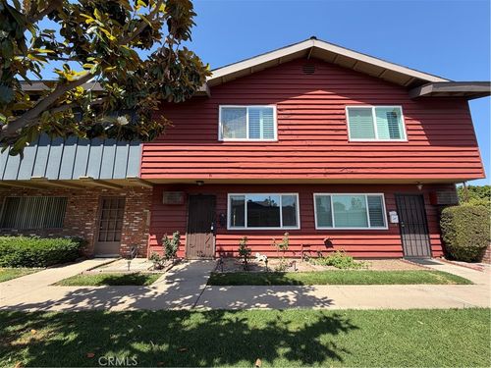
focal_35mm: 14
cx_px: 246
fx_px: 199
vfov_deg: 85.7
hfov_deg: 102.1
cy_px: 184
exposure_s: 1/619
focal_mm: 2.22
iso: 40
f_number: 2.2
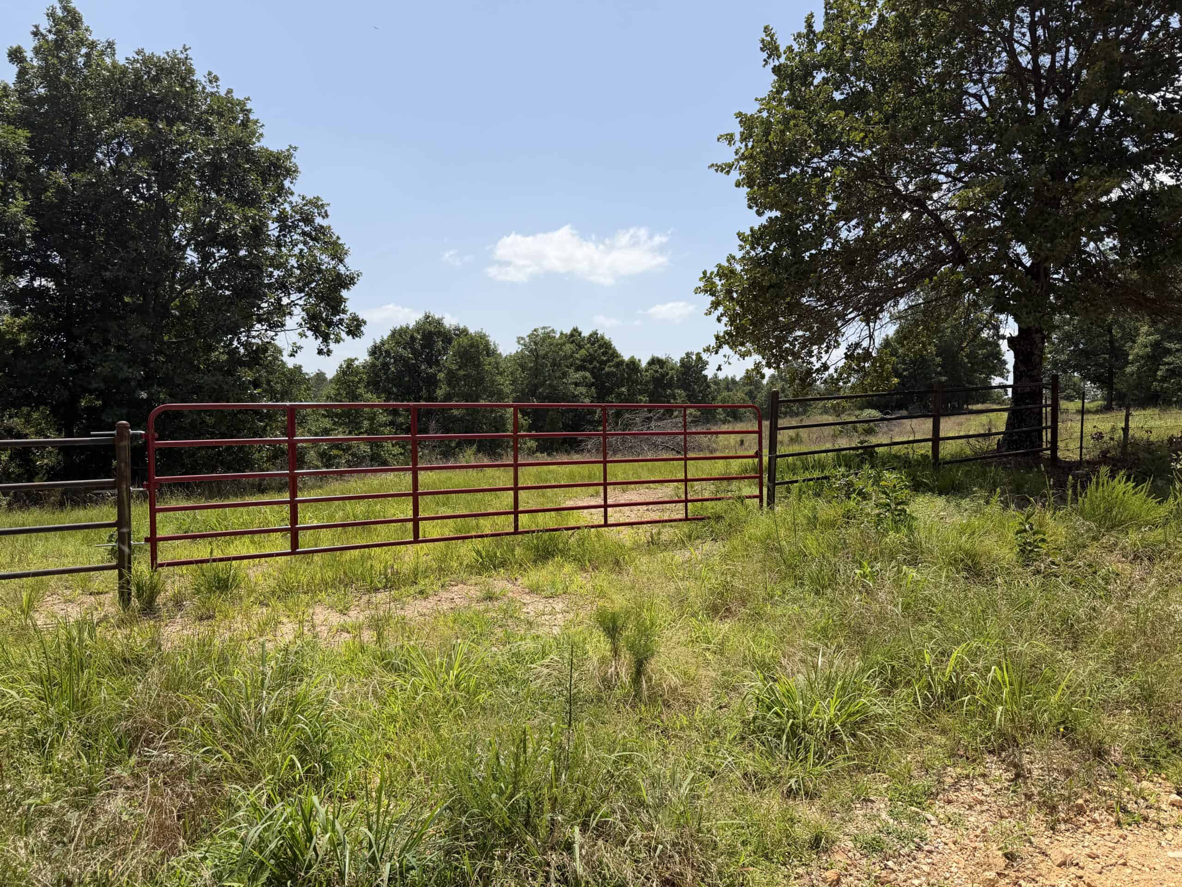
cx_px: 591
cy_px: 444
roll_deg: -1.2
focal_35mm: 24
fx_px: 820
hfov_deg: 71.6
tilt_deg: -1.0
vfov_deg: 56.8
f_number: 1.78
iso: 80
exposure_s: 1/4673
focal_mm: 6.76
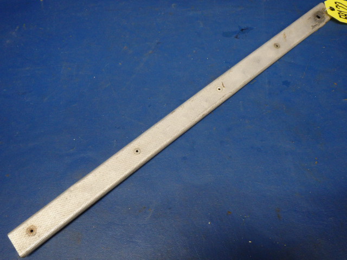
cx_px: 174
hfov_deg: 63.4
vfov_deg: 49.7
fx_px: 281
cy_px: 130
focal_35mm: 28
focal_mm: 5
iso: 500
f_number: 3.9
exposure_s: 1/30
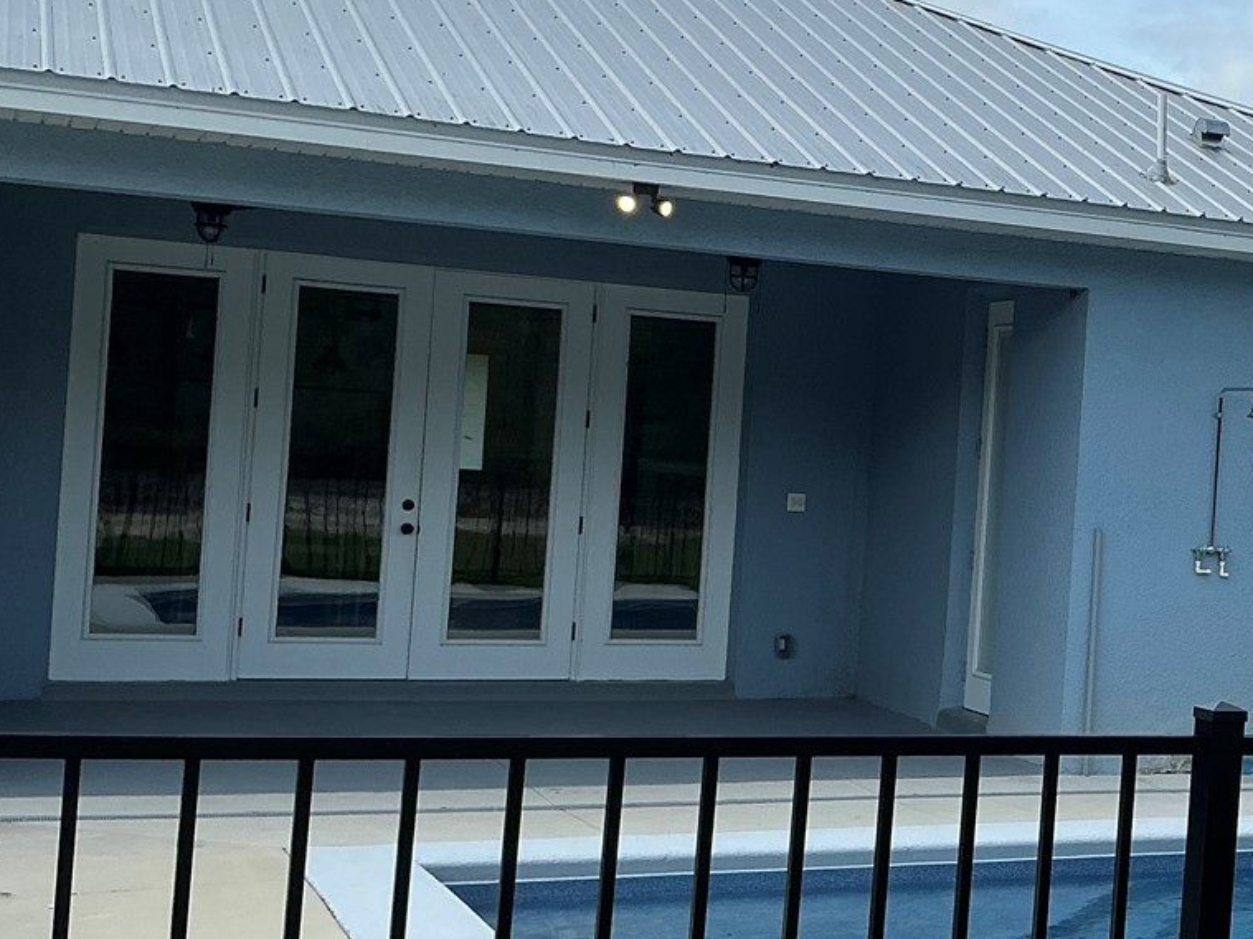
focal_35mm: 59
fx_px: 2135
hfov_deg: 30.8
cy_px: 429
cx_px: 1192
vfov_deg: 24.8
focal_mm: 3
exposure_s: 1/1730
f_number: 1.8
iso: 25
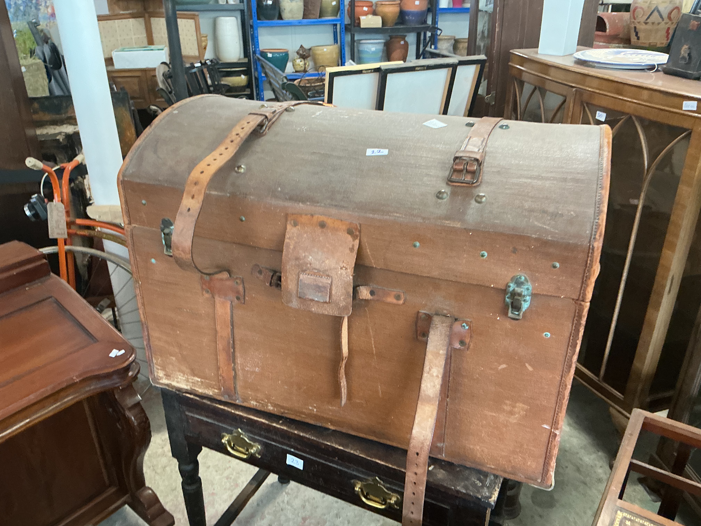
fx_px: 587
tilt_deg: -25.2
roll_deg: +0.2
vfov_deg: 48.2
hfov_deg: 61.7
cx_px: 350
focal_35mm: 29
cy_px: 263
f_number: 1.8
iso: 200
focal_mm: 3
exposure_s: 1/50
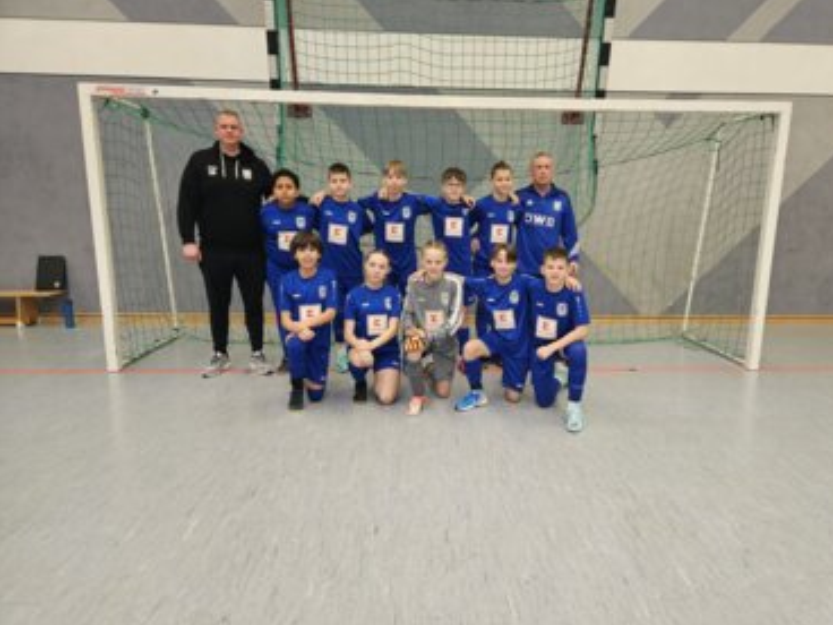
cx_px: 448
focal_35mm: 25
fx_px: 602
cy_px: 319
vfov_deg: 54.9
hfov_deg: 69.3
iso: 160
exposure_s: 1/100
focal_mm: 5.4
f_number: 1.8
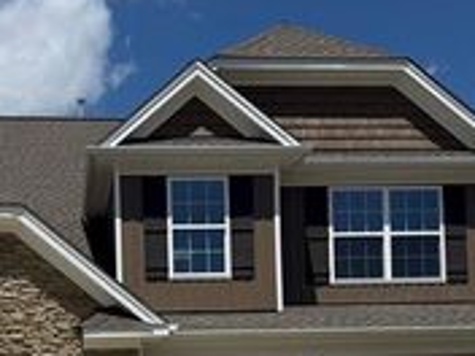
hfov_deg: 28.3
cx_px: 135
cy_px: 411
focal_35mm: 68
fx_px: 933
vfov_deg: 20.4
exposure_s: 1/10309
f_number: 1.78
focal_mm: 6.76
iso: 80
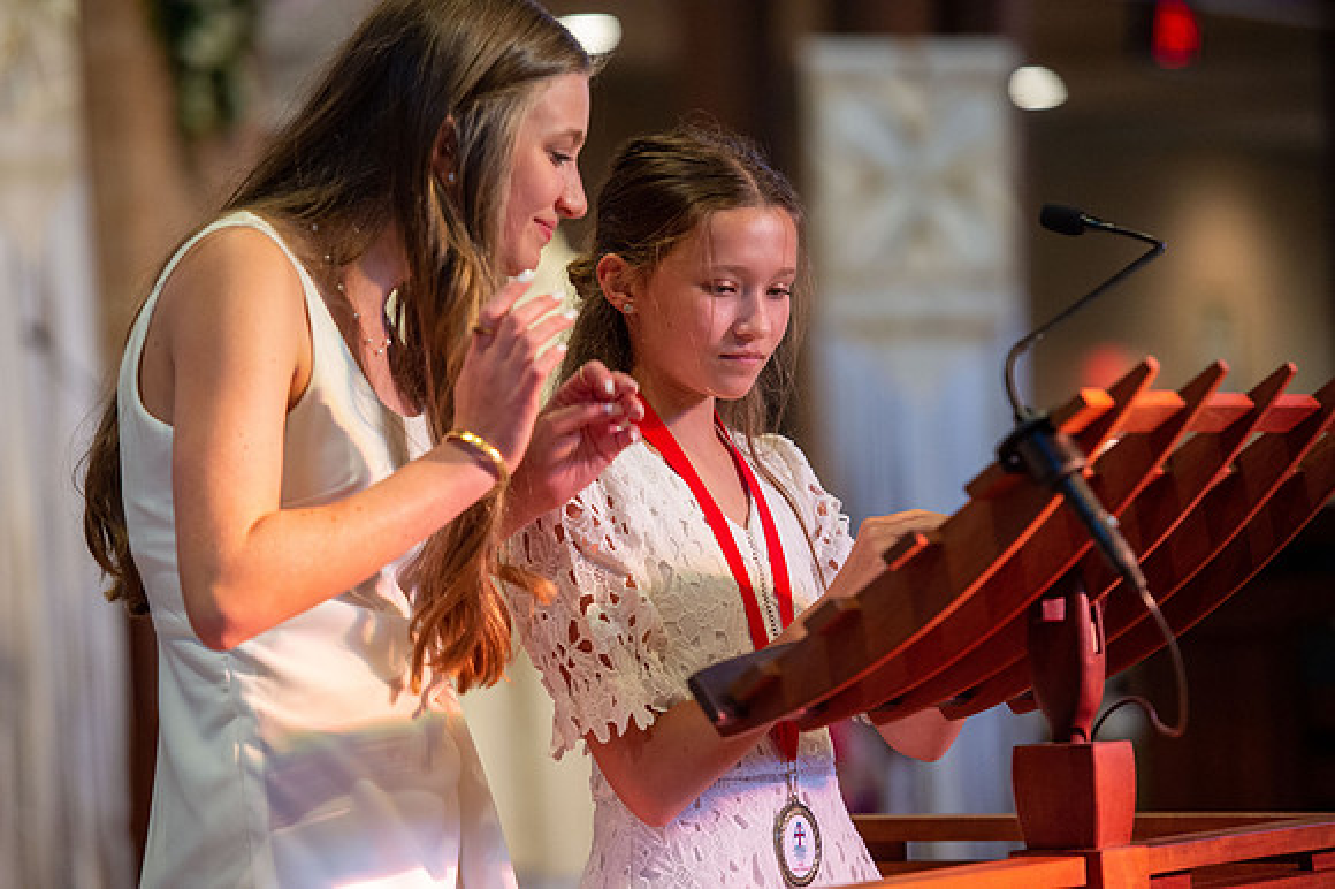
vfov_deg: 8.6
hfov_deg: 12.8
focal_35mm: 160
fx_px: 5930
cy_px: 444
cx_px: 668
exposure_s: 1/250
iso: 3200
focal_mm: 160
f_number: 3.5
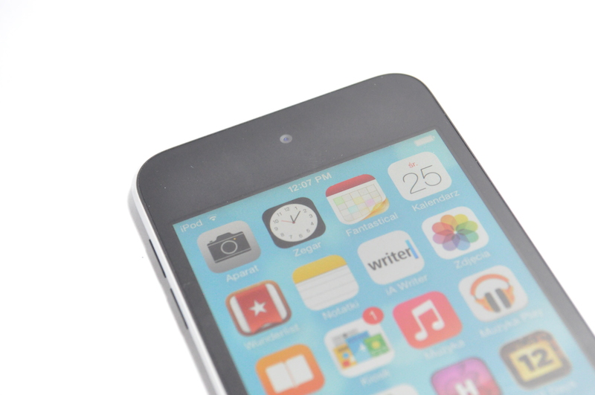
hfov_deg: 24.7
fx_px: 1362
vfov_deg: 16.5
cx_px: 298
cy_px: 198
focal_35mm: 82
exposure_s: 1/200
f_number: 9
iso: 4000
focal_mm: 55
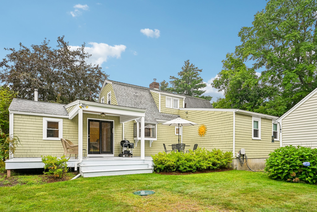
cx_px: 158
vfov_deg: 59.5
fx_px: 185
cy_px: 106
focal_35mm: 21
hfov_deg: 81.2
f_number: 8
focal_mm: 21
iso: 400
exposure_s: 1/200
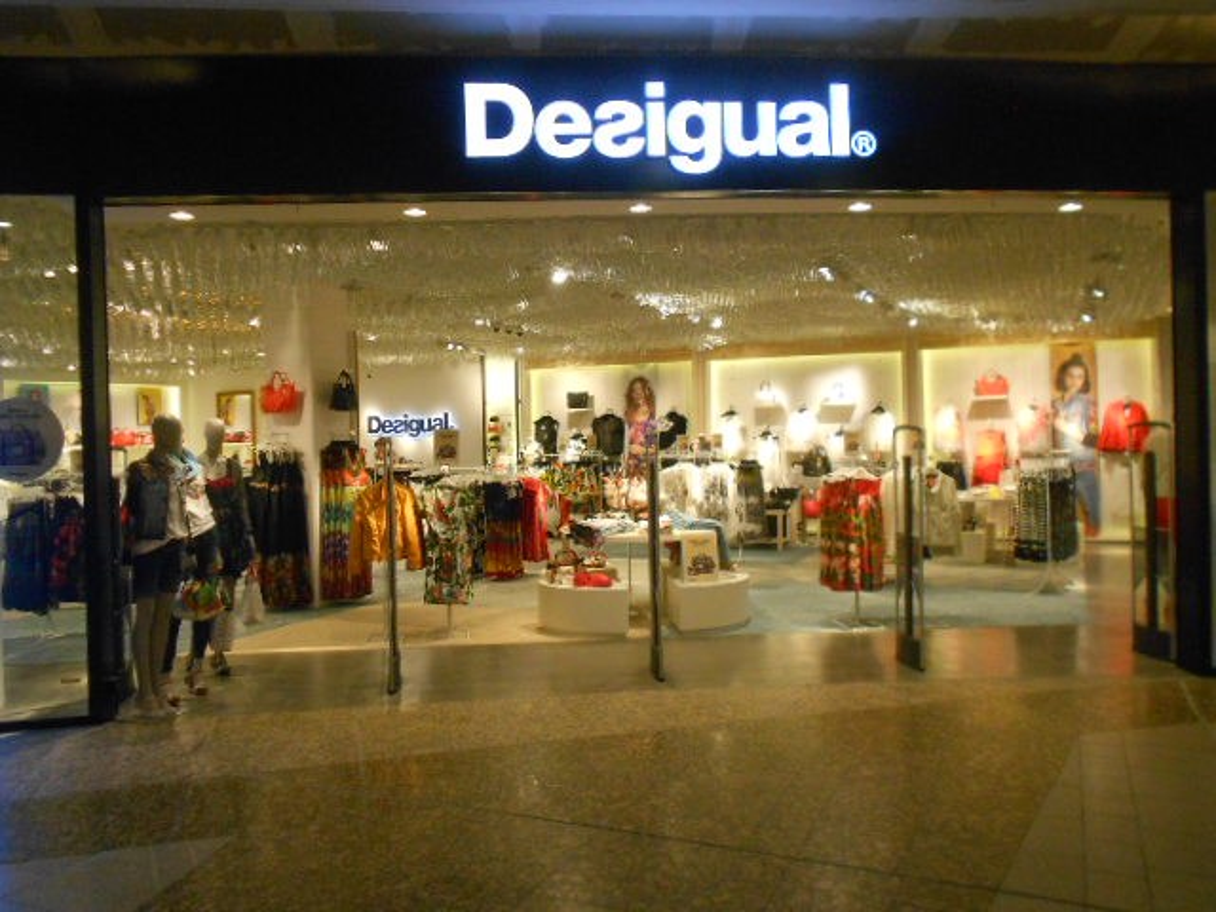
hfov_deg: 61.7
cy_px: 456
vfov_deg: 48.2
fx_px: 1019
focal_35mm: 29
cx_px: 608
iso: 500
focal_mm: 5.3
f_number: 3.4
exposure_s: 1/125
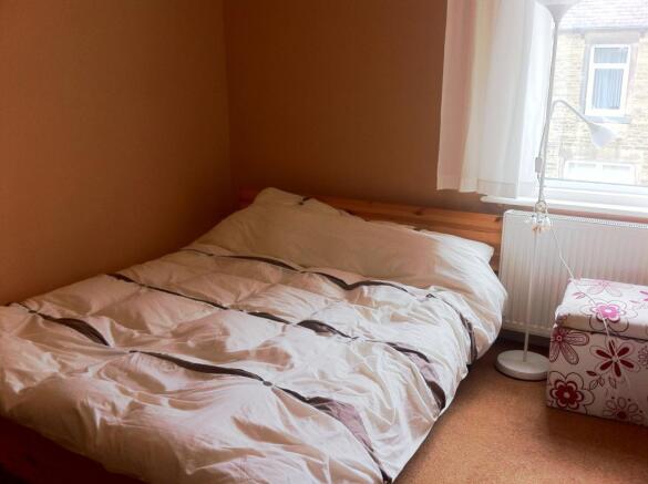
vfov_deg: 40.6
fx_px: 654
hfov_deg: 52.7
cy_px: 242
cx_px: 324
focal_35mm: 35
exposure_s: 1/24
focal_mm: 3.85
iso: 80
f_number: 2.8
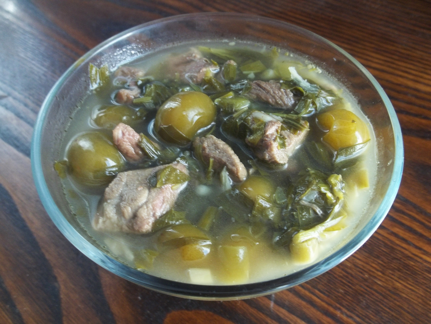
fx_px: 411
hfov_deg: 55.4
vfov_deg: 42.9
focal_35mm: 33
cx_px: 216
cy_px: 162
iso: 159
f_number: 3.3
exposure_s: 1/30
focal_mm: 5.9
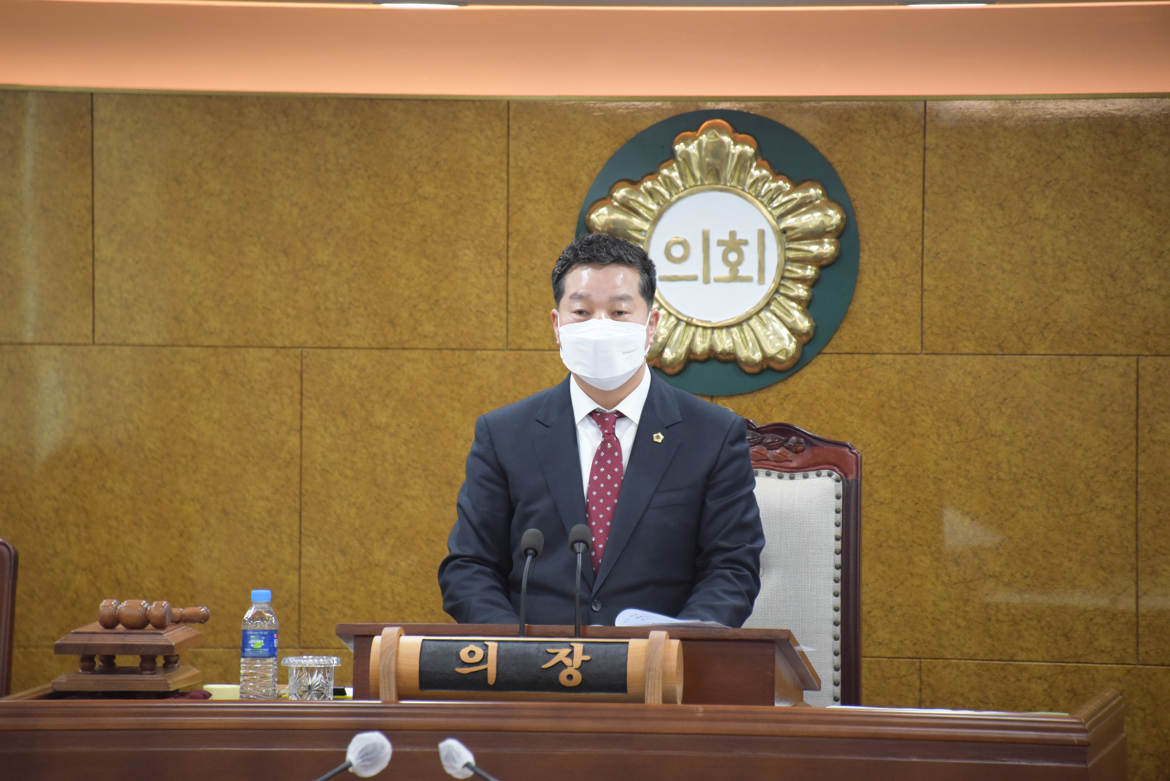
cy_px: 390
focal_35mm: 300
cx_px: 585
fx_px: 9753
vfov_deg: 4.6
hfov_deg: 6.9
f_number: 5.6
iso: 4500
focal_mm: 300
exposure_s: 1/400
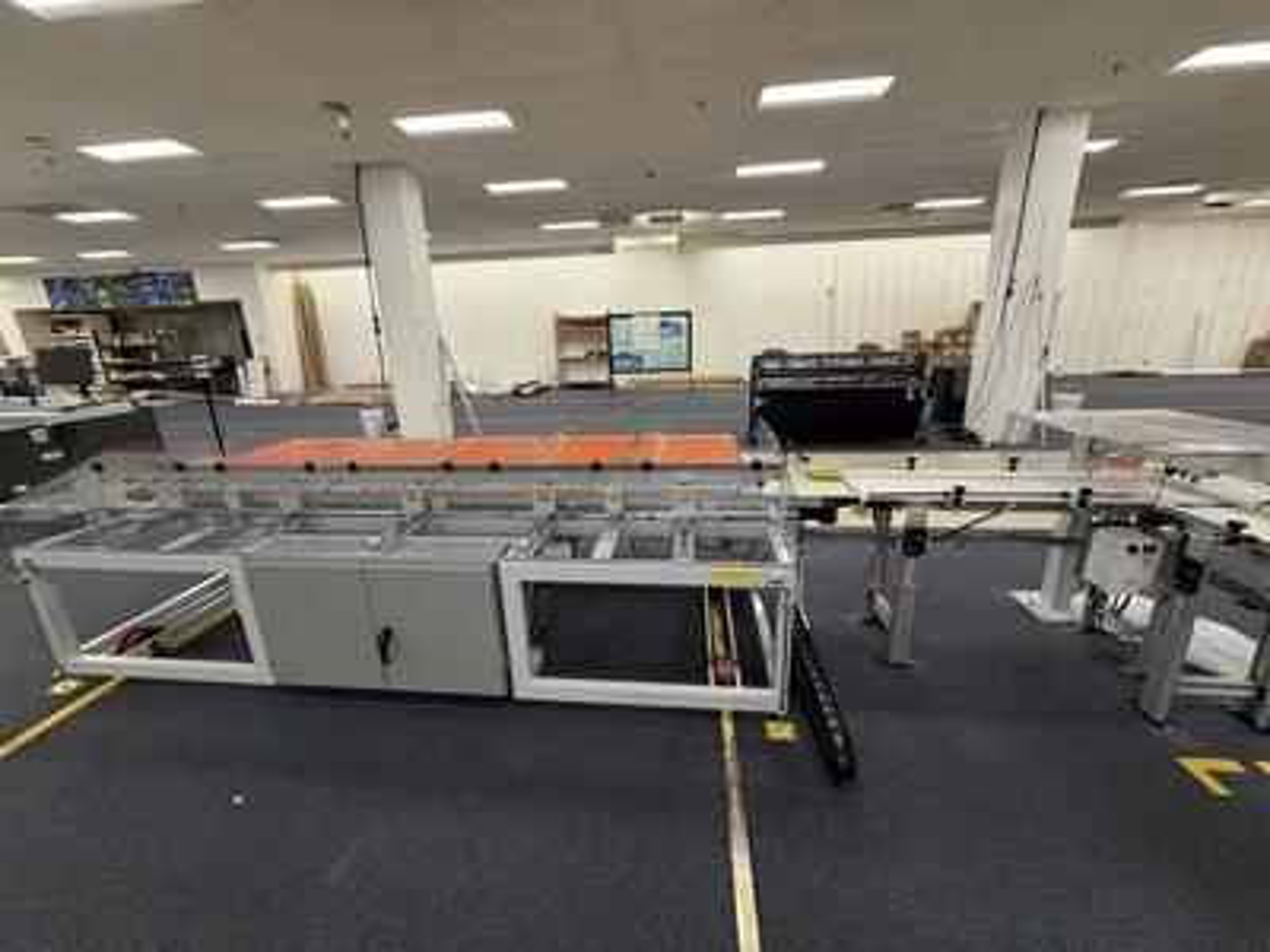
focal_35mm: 14
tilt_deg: -15.5
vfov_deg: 85.7
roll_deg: +1.8
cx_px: 635
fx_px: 514
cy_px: 476
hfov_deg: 102.1
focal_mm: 2.22
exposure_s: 1/61
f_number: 2.2
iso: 200
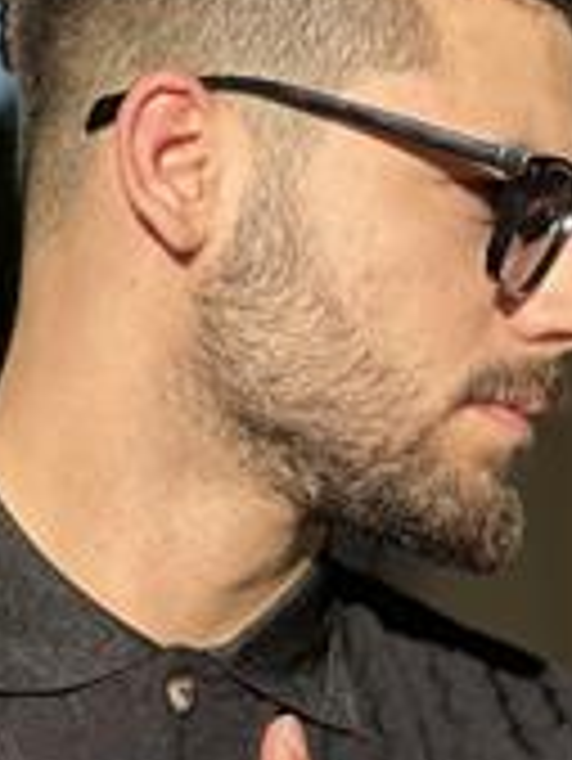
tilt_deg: -0.1
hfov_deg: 6.1
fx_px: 5347
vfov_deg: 8.1
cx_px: 59
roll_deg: +0.8
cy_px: 843
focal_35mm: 243
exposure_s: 1/431
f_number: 2.8
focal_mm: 9
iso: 32
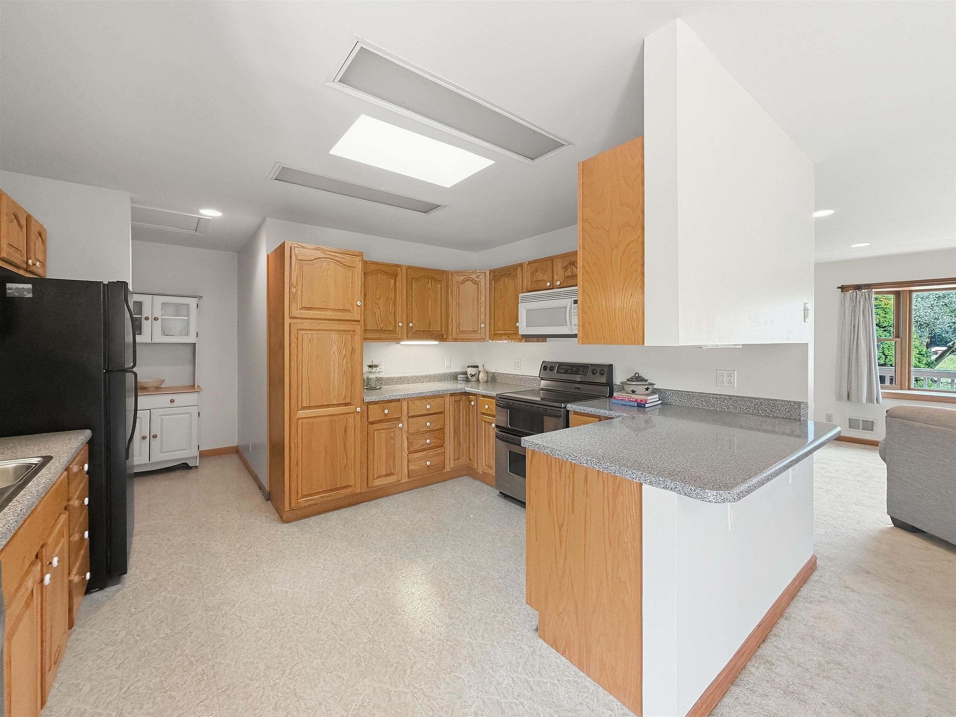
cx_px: 478
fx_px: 387
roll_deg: -1.4
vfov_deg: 85.7
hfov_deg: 102.1
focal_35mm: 14
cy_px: 358
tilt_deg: -2.6
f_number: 2.2
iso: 200
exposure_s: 1/60
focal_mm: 2.2
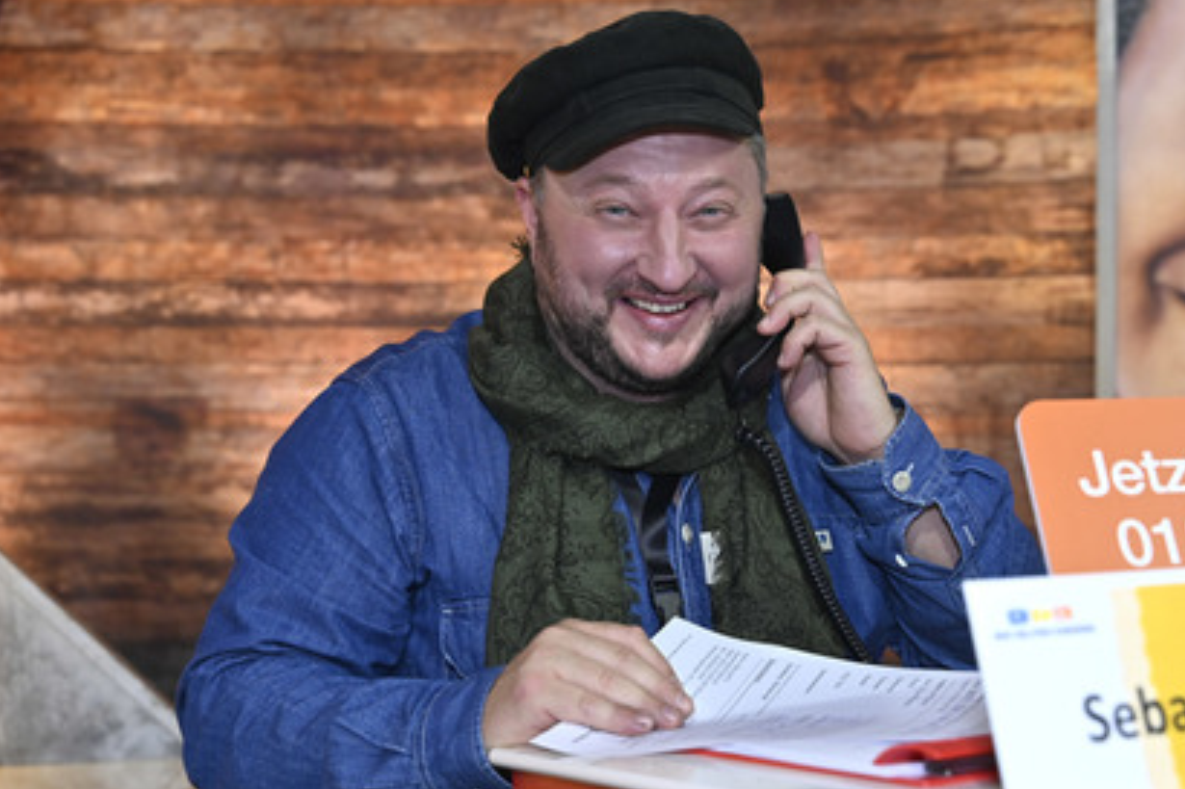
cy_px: 396
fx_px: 1448
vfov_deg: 30.5
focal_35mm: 44
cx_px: 623
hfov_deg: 44.5
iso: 1000
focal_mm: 40
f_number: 4
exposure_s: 1/200
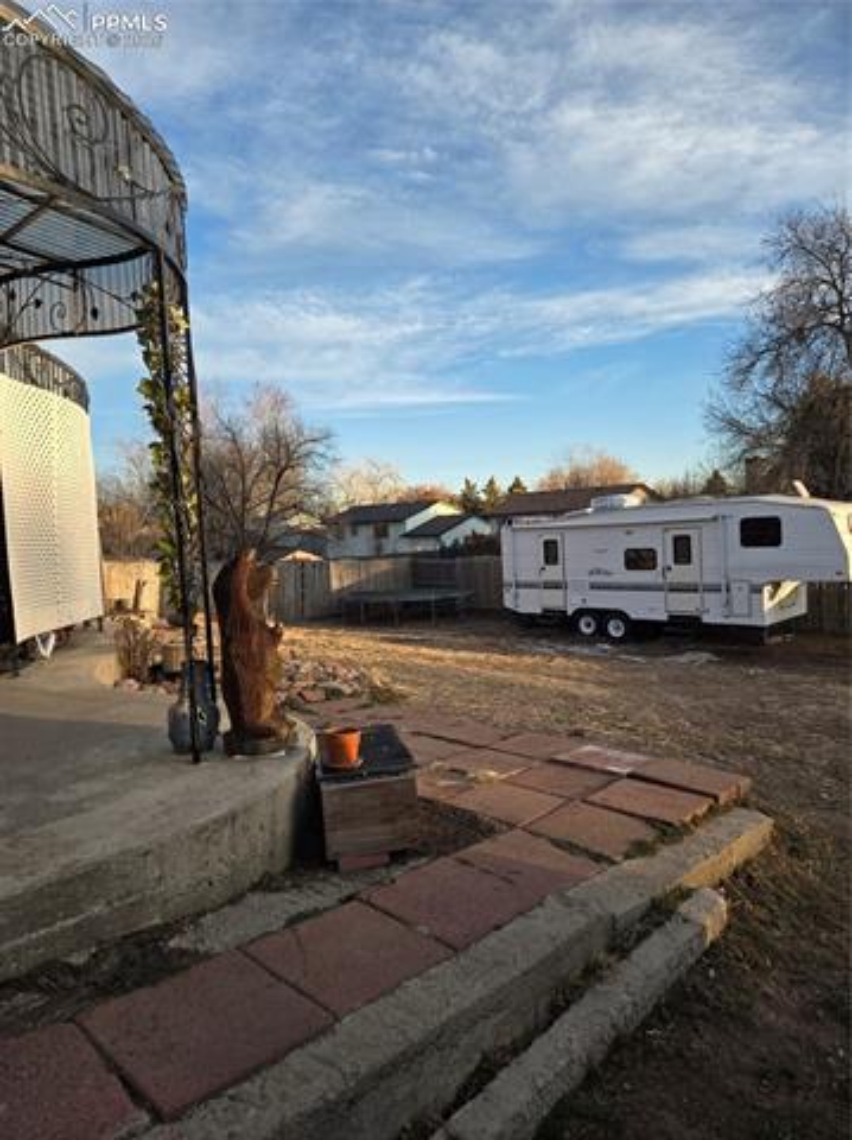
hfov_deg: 58.8
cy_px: 570
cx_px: 426
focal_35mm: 23
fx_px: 756
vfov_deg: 74.0
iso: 80
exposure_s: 1/1002
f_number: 1.8
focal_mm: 5.4
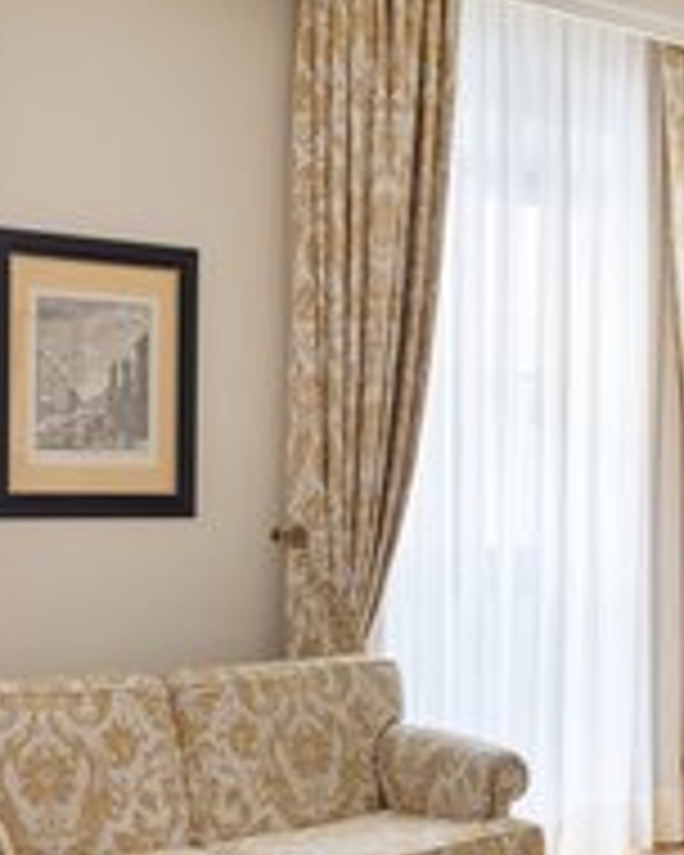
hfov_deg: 26.2
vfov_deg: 32.8
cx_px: 544
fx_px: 1442
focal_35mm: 57
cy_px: 567
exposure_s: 13
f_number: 10
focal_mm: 24
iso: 500
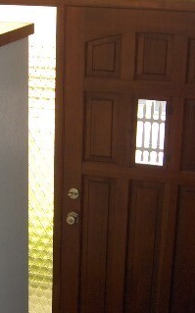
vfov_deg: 24.9
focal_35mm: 83
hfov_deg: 15.6
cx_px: 53
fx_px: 707
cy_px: 190
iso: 100
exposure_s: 1/60
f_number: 2.8
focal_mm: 8
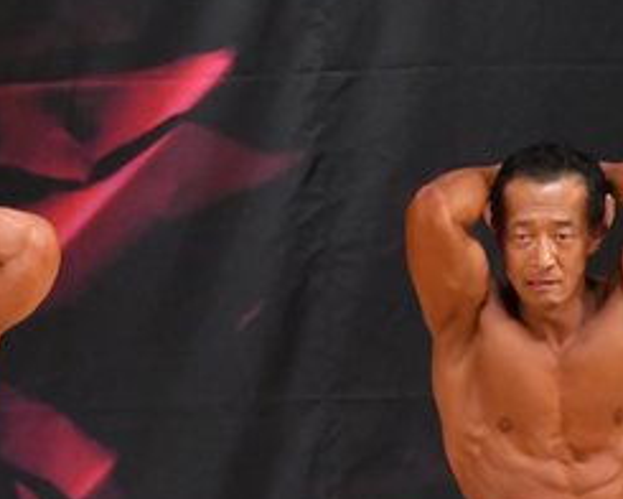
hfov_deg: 2.4
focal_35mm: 800
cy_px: 580
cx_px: -57
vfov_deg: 1.9
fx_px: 14751
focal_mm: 180
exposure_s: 1/400
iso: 6400
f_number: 5.6
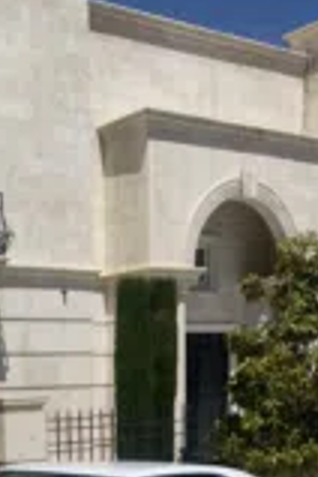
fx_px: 901
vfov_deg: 26.6
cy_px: 561
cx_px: 0
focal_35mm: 68
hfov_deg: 19.4
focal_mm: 4.25
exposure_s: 1/8197
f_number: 1.8
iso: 32
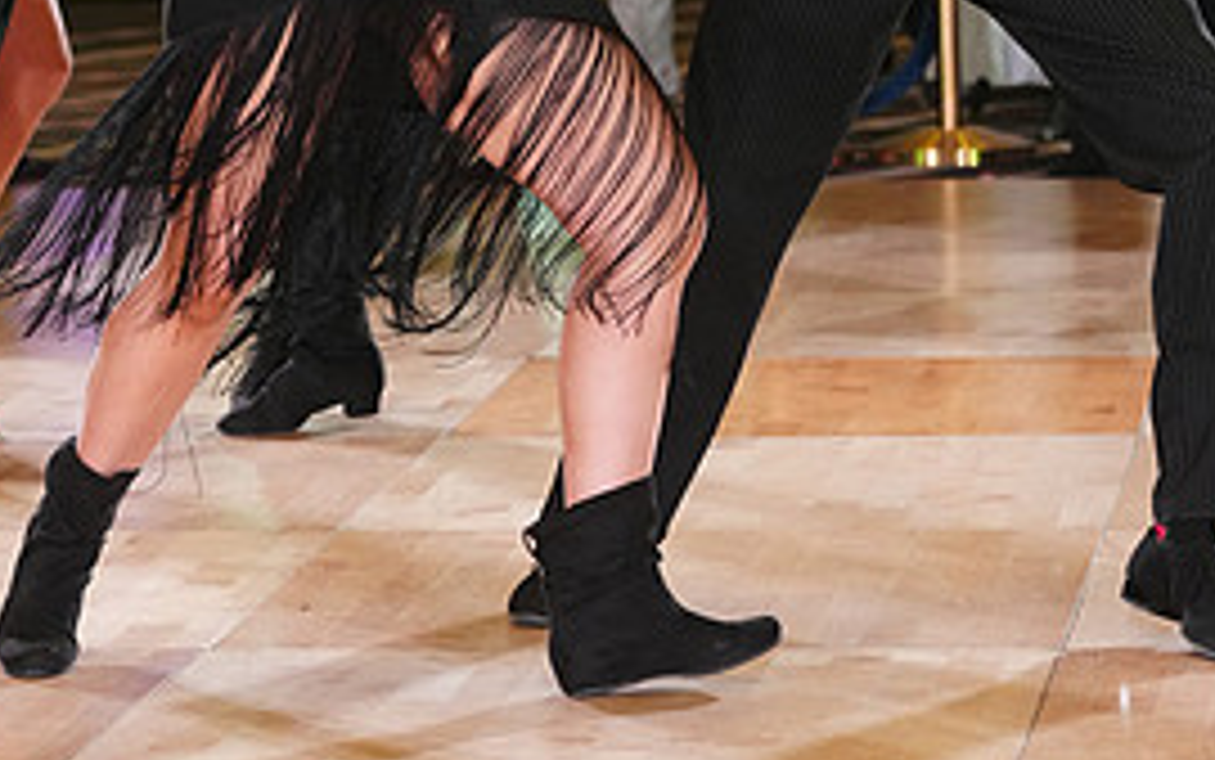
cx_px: 659
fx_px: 6824
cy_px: -216
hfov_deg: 10.2
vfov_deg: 6.3
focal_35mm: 206
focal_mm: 94
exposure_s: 1/400
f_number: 4
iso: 2500
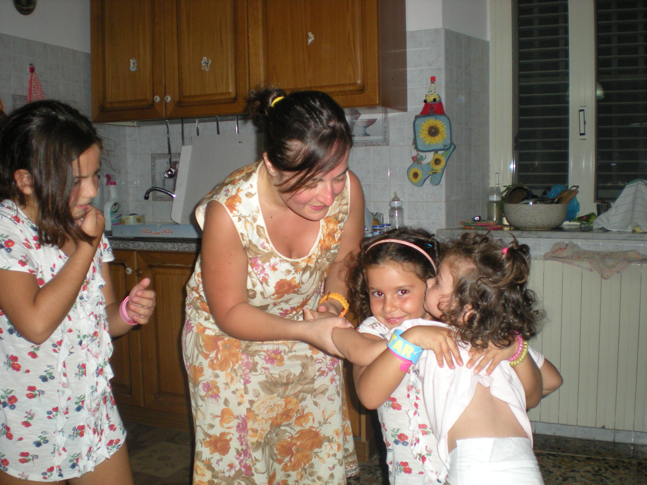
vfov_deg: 37.7
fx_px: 710
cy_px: 242
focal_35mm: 38
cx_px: 324
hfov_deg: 49.0
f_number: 3.1
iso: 184
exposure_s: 1/60
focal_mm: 6.3
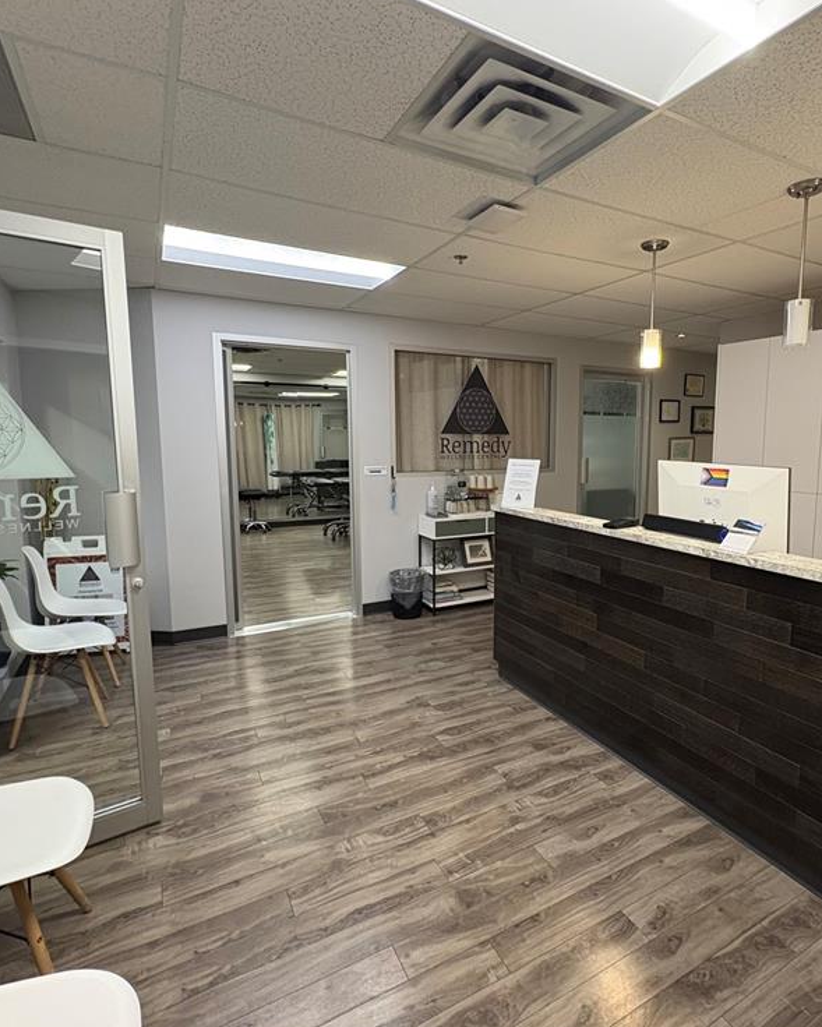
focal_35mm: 19
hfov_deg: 70.2
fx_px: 578
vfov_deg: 83.3
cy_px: 502
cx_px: 487
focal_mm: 2.22
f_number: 2.2
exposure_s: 1/60
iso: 250
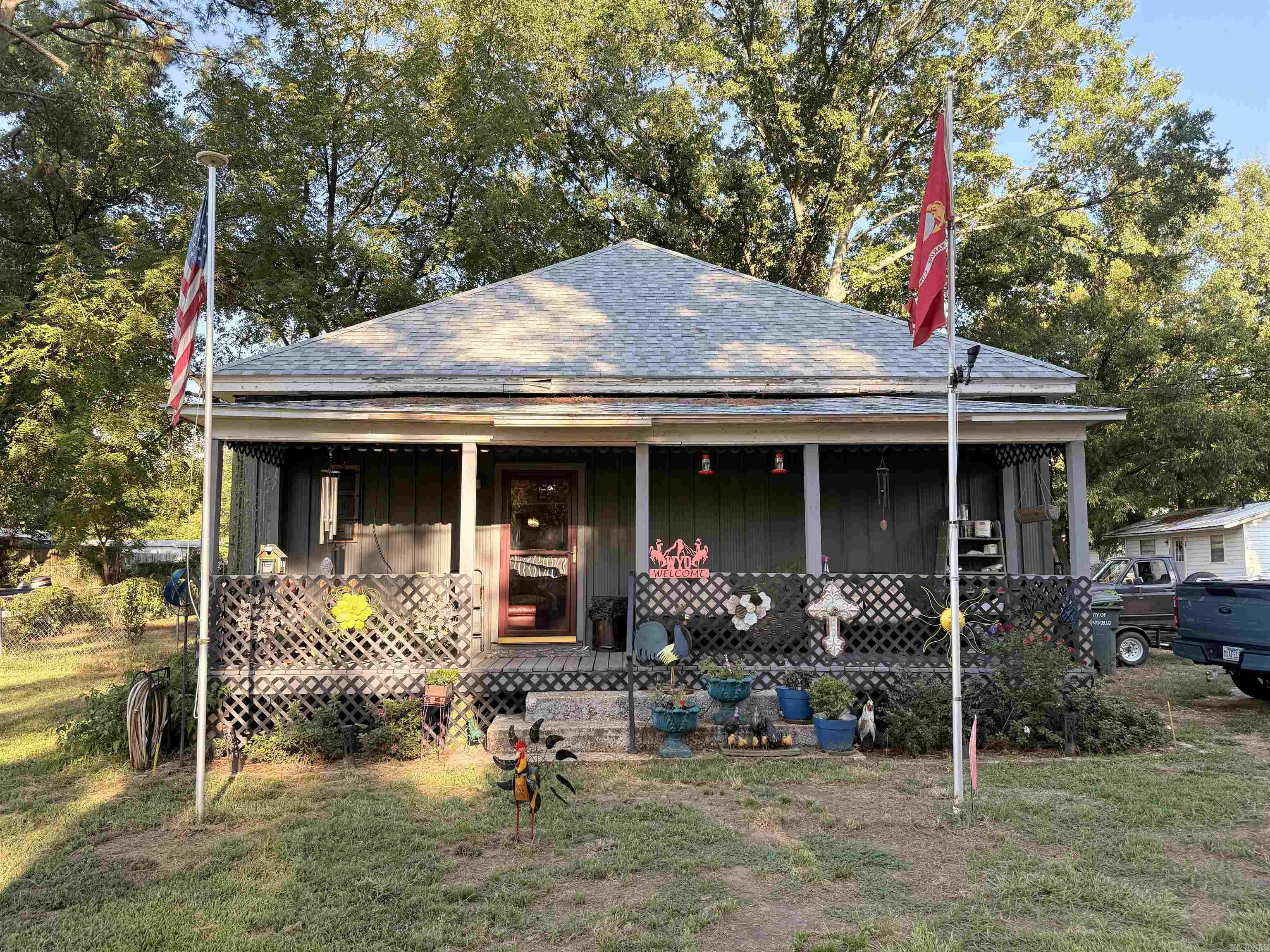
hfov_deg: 71.6
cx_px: 635
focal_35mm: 24
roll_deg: -0.2
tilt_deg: +6.4
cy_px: 476
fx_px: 881
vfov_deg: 56.8
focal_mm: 6.76
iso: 100
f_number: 1.78
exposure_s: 1/580
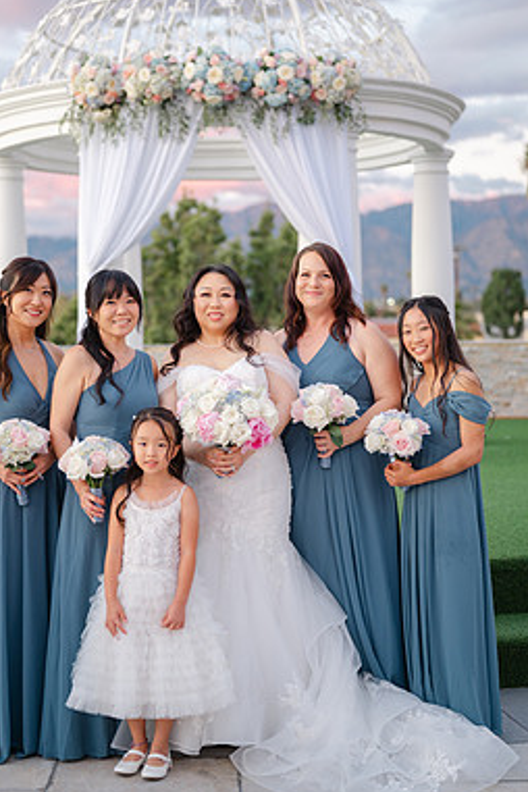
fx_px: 1298
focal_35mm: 59
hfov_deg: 23.0
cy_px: 358
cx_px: 227
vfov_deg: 33.9
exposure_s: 1/60
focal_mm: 50
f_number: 1.8
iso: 64
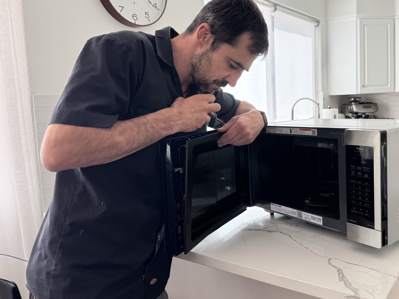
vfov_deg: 45.3
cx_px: 252
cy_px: 132
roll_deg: +2.5
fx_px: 357
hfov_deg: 57.6
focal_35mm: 31
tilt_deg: -4.4
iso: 64
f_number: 1.78
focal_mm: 6.76
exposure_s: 1/185
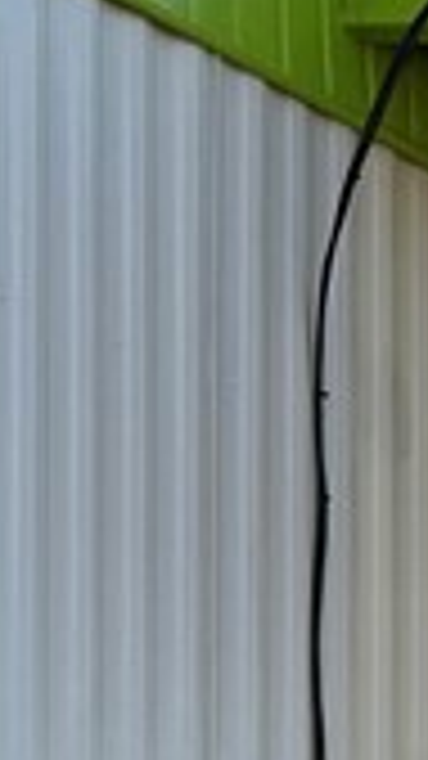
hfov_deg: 7.5
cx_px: 716
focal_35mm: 158
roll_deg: -0.2
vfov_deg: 13.1
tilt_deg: +2.2
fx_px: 3189
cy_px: 989
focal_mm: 6.76
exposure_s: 1/3425
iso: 100
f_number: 1.78
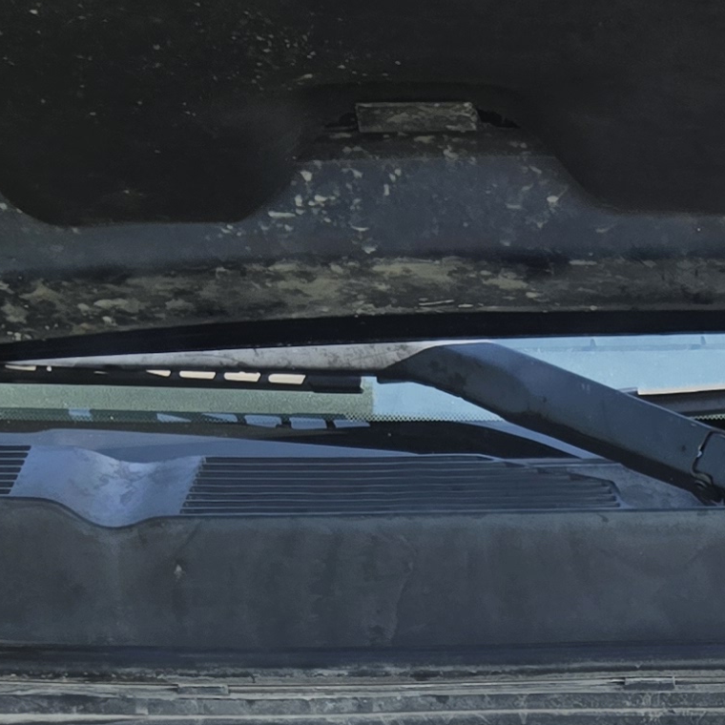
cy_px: 1109
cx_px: 919
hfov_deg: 15.5
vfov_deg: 15.0
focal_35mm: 107
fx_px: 2535
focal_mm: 5.4
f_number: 1.8
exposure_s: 1/382
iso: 25
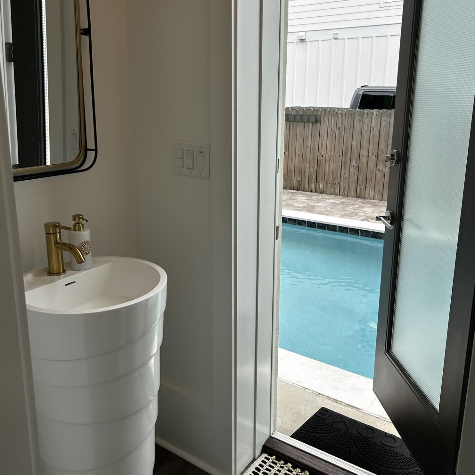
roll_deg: +1.9
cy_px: 218
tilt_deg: -11.5
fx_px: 481
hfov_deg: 52.5
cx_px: 239
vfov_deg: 52.5
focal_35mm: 31
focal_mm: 5.7
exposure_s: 1/1252
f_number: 1.5
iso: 50
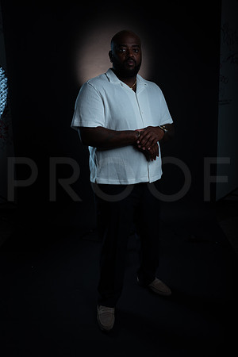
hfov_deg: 37.9
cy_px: 178
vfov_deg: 54.4
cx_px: 119
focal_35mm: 35
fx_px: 347
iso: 500
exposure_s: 1/250
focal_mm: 35
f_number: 5.6
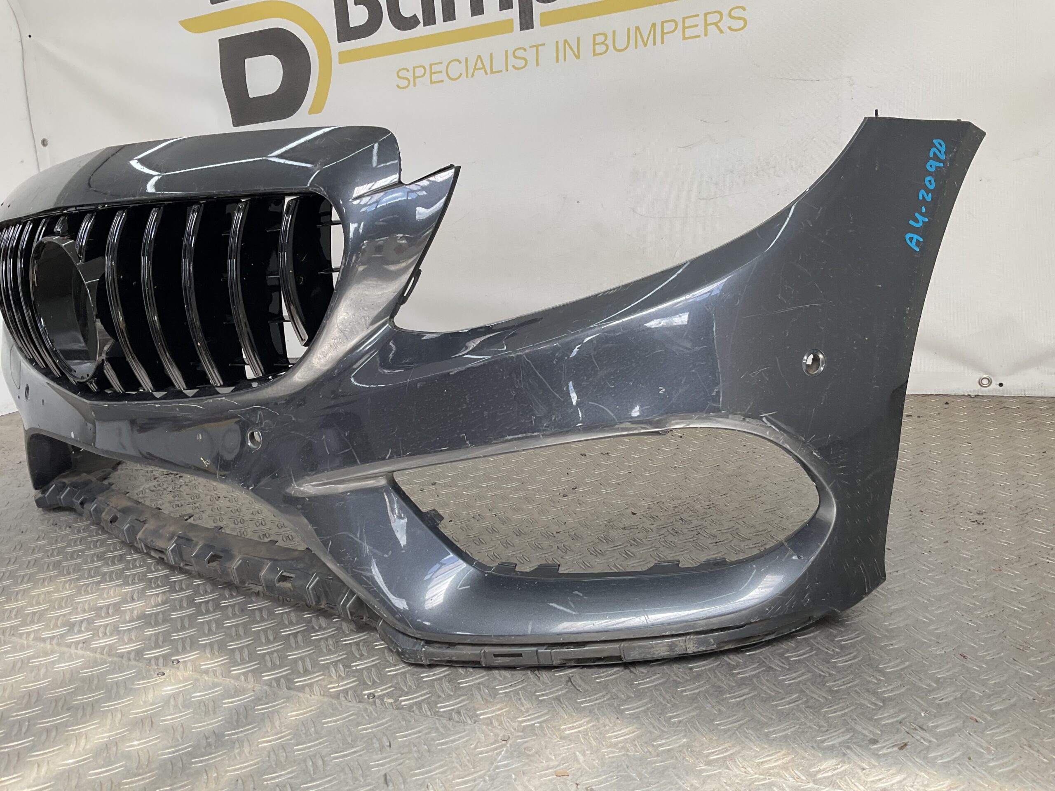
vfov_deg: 48.2
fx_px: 884
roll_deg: +5.7
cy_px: 396
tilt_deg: -15.4
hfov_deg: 61.7
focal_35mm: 29
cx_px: 528
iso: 16
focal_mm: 3
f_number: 1.8
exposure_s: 1/269
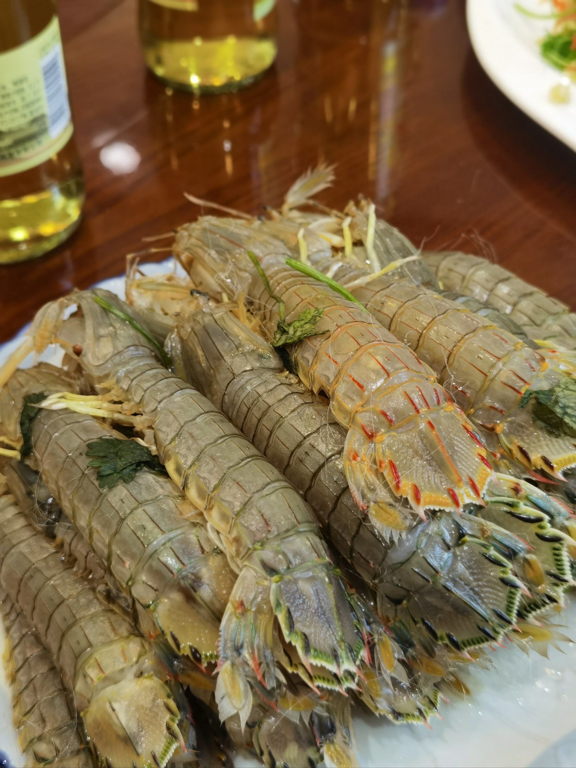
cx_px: 288
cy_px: 384
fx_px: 1198
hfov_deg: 27.0
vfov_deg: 35.5
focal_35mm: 54
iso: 100
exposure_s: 1/100
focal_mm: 6.71
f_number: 4
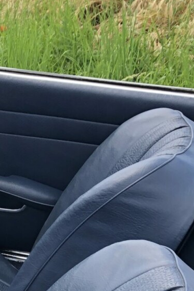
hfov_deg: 12.0
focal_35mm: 104
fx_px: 841
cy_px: 333
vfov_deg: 18.8
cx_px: -171
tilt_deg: -30.7
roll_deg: +0.9
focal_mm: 3.99
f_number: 1.8
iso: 20
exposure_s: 1/287
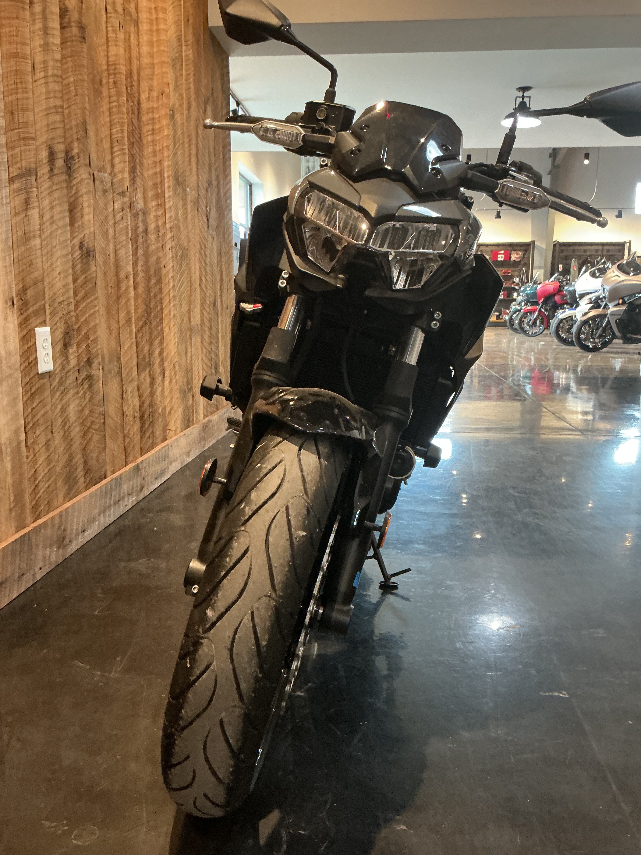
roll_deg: -1.5
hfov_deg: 48.2
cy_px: 428
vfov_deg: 61.7
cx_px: 320
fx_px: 716
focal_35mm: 29
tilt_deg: -7.9
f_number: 1.8
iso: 320
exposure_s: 1/40
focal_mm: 3
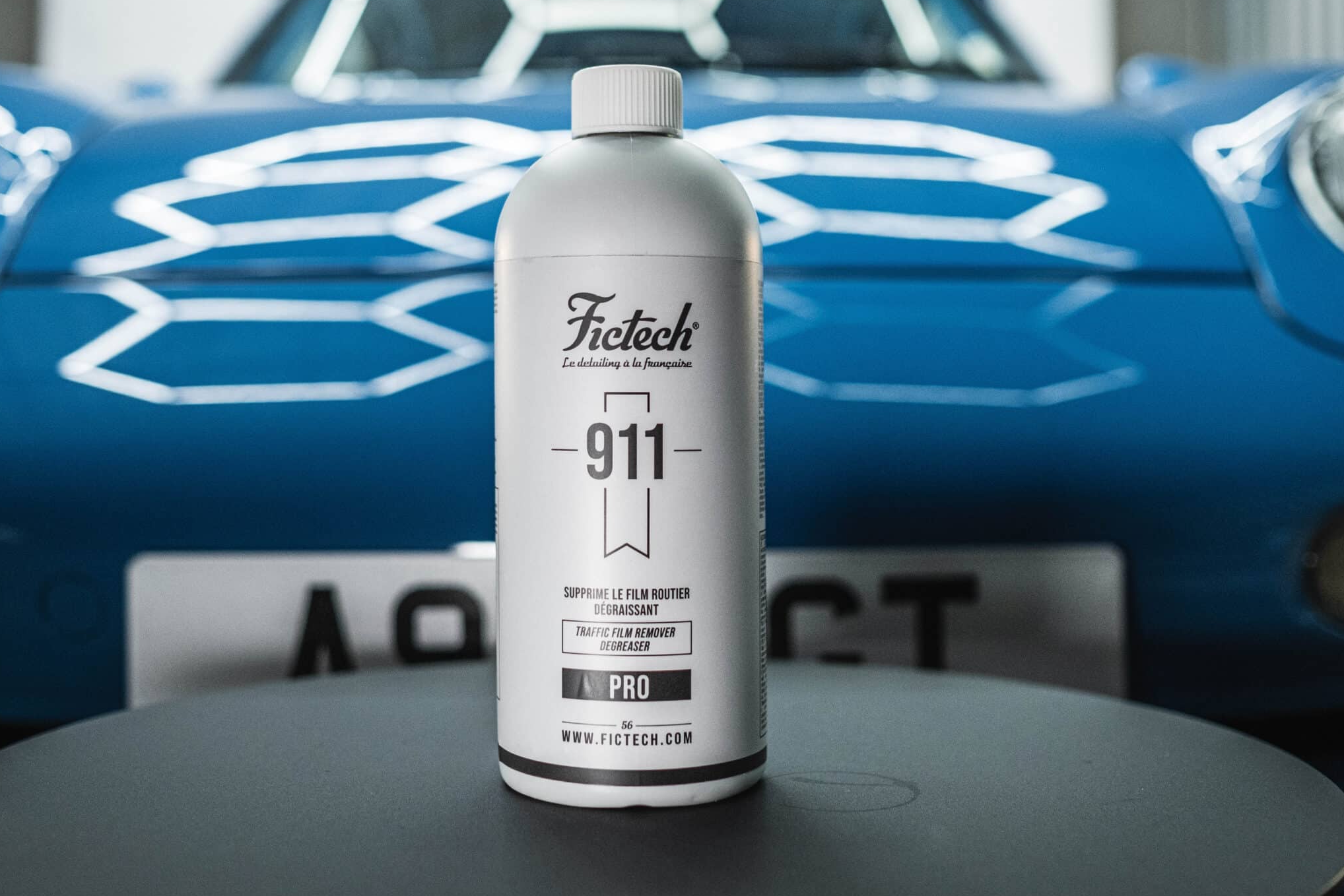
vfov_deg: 30.4
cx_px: 625
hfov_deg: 44.5
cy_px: 353
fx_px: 1643
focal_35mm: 44
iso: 1000
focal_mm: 23
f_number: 2
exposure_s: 1/160
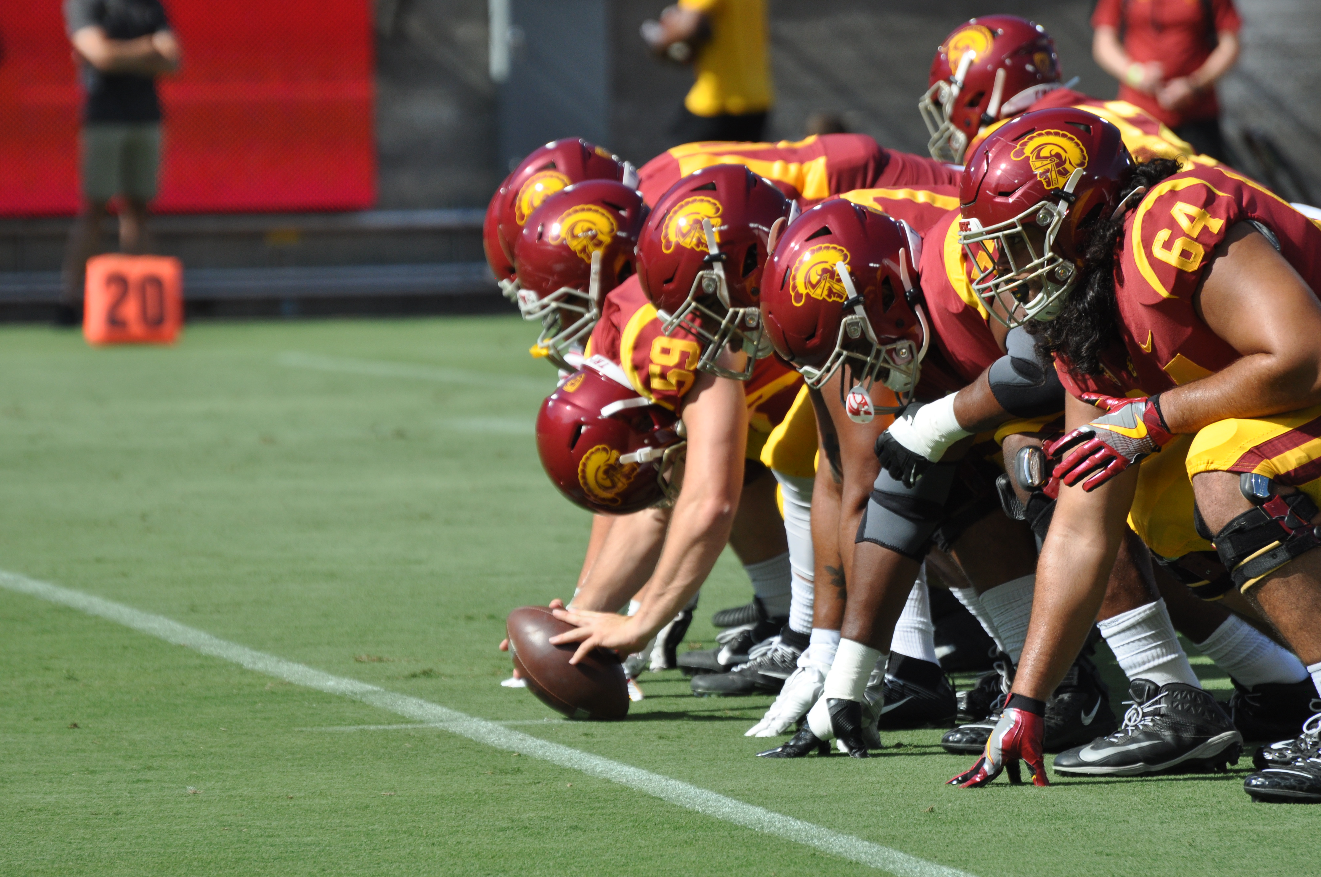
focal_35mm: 390
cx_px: 660
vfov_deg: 3.5
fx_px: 14293
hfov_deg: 5.3
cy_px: 438
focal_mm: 260
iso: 400
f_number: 6.3
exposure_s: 1/1600
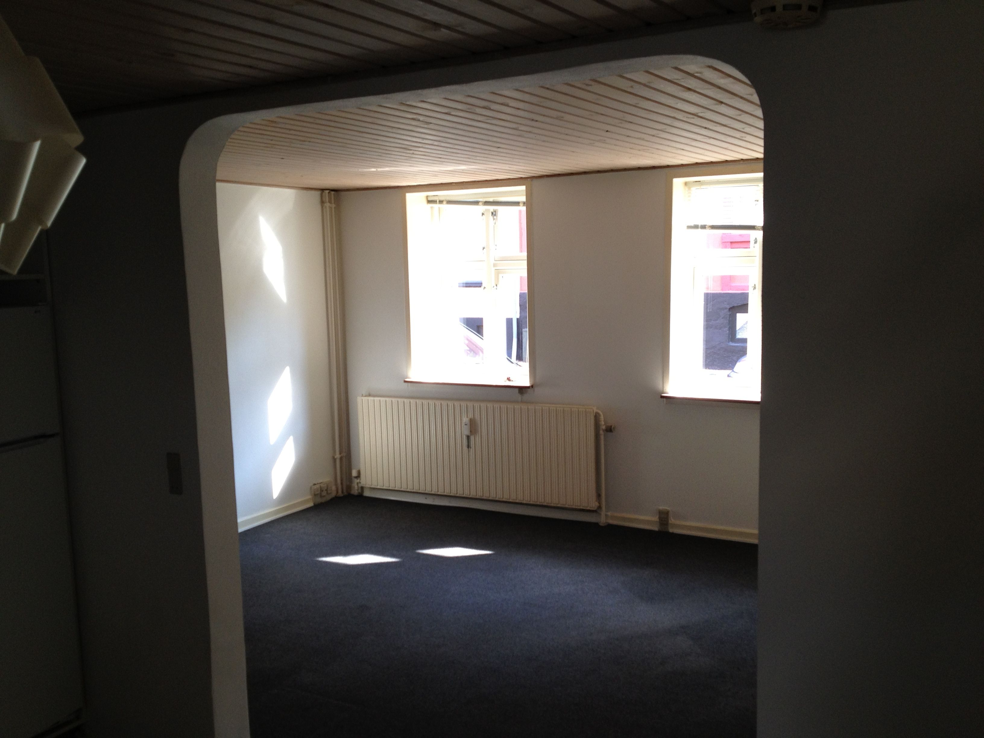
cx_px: 492
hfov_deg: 52.6
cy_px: 369
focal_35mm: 35
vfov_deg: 40.7
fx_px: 995
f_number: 2.4
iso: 80
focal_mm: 4.28
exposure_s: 1/60
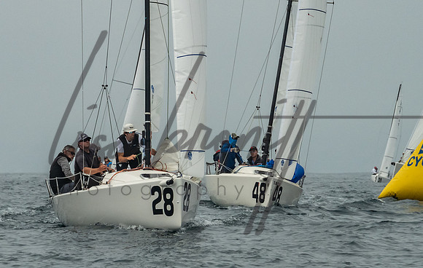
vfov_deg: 4.6
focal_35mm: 288
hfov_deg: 7.3
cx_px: 146
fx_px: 3331
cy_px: 91
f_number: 9
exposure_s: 1/3200
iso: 800
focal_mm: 130
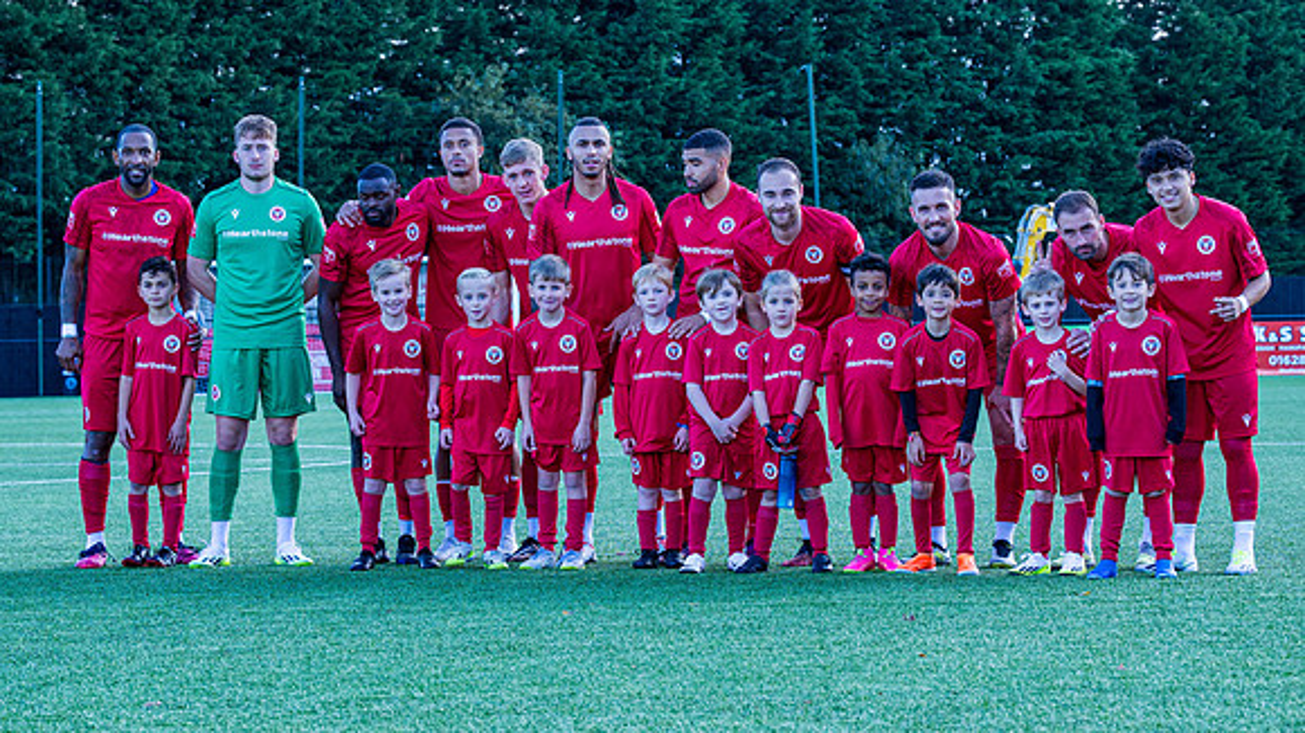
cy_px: 465
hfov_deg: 16.0
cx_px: 698
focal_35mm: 134
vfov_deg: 9.0
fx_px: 4637
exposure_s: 1/200
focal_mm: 70
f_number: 5.6
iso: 200
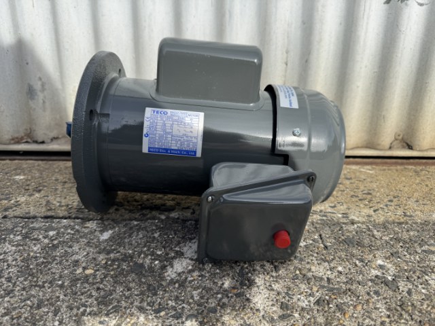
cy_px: 163
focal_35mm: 24
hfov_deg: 71.6
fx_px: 302
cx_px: 218
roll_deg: -0.8
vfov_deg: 56.8
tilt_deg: -16.6
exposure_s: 1/3597
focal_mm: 6.76
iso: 80
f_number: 1.78
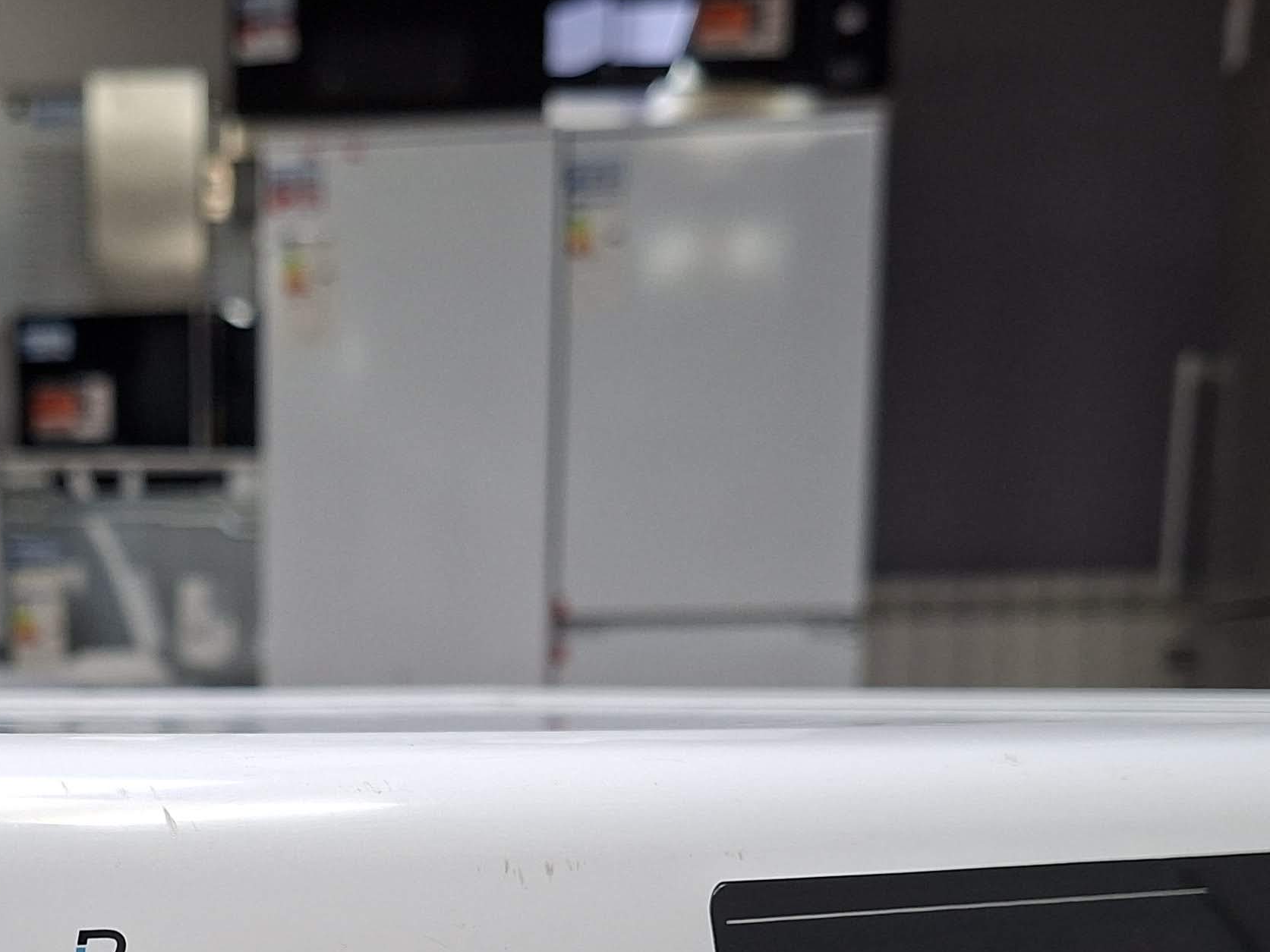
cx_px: 280
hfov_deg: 34.0
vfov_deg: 24.9
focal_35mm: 55
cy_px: 1026
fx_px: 2018
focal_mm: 5.54
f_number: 1.8
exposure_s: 1/100
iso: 250
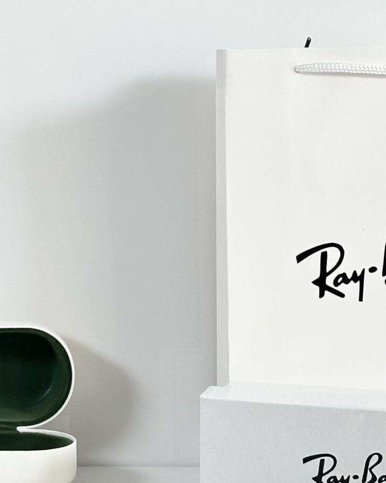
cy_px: 221
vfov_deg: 14.6
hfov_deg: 11.6
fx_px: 1885
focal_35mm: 132
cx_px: 30
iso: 64
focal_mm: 6.86
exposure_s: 1/121
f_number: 1.78
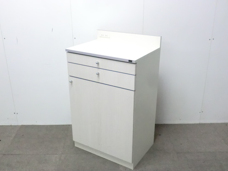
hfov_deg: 49.0
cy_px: 86
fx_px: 250
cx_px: 114
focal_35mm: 38
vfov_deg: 37.7
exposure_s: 1/40
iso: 800
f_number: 3.9
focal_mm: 6.9
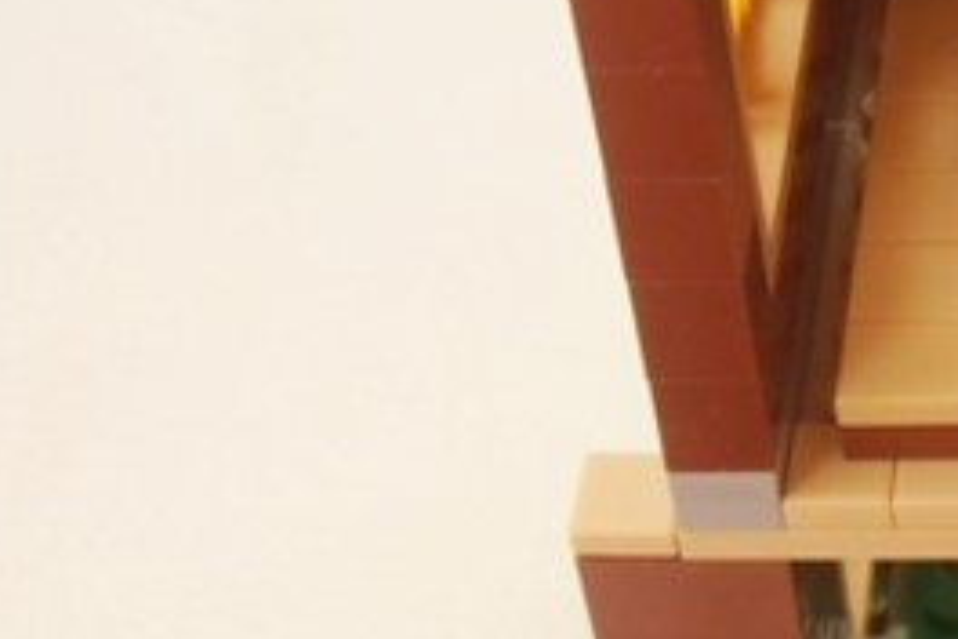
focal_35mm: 131
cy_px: 96
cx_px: 1314
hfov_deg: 14.8
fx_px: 3486
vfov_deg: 10.4
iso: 80
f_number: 3.9
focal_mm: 6.61
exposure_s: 1/60
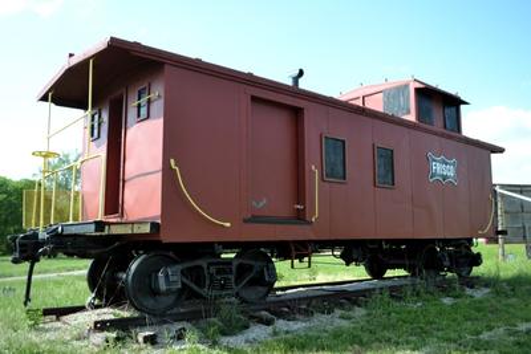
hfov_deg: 57.2
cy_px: 177
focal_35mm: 33
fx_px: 487
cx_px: 266
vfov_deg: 40.0
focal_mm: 22
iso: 400
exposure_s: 1/1000
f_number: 4.5
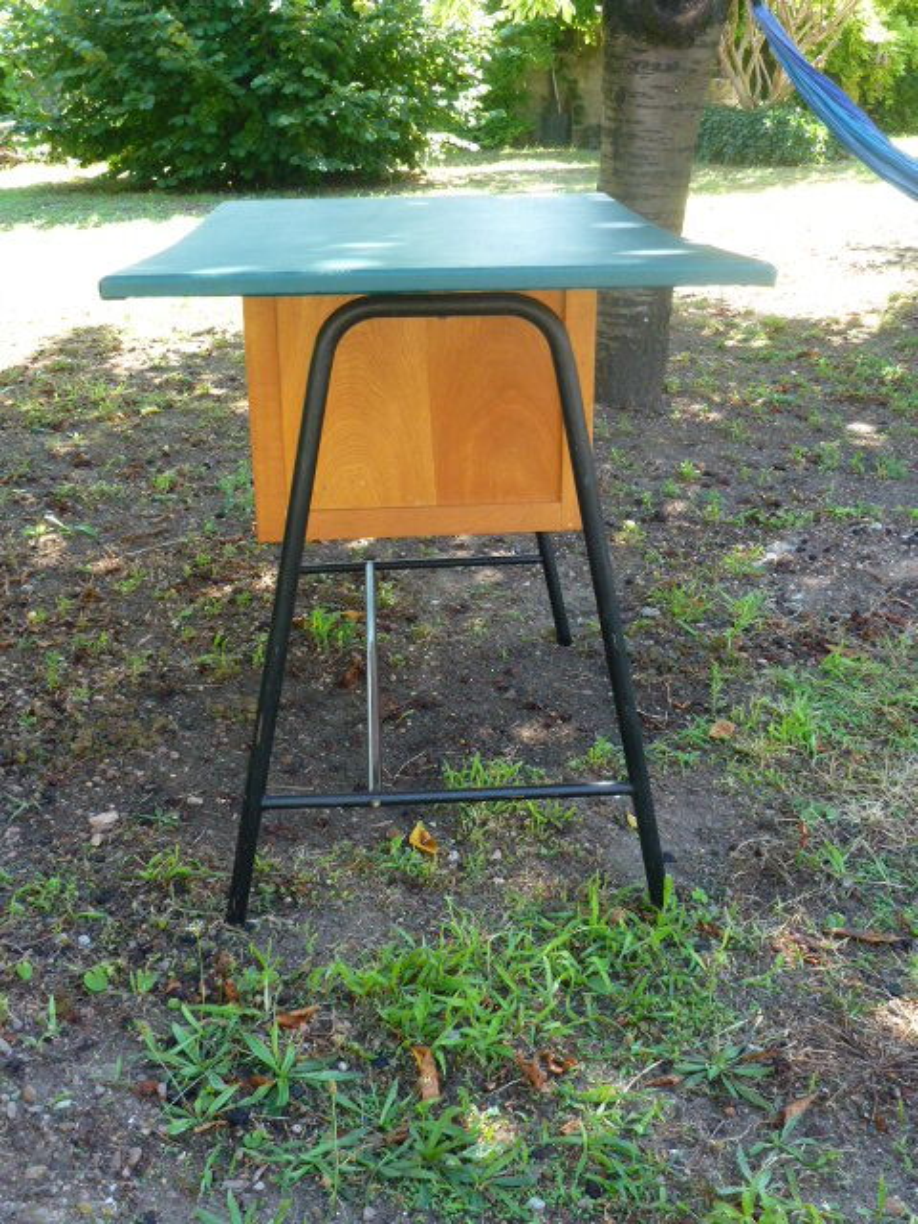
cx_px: 459
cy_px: 612
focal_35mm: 37
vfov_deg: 50.1
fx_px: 1308
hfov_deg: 38.7
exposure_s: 1/60
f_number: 3.7
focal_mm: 6.4
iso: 160
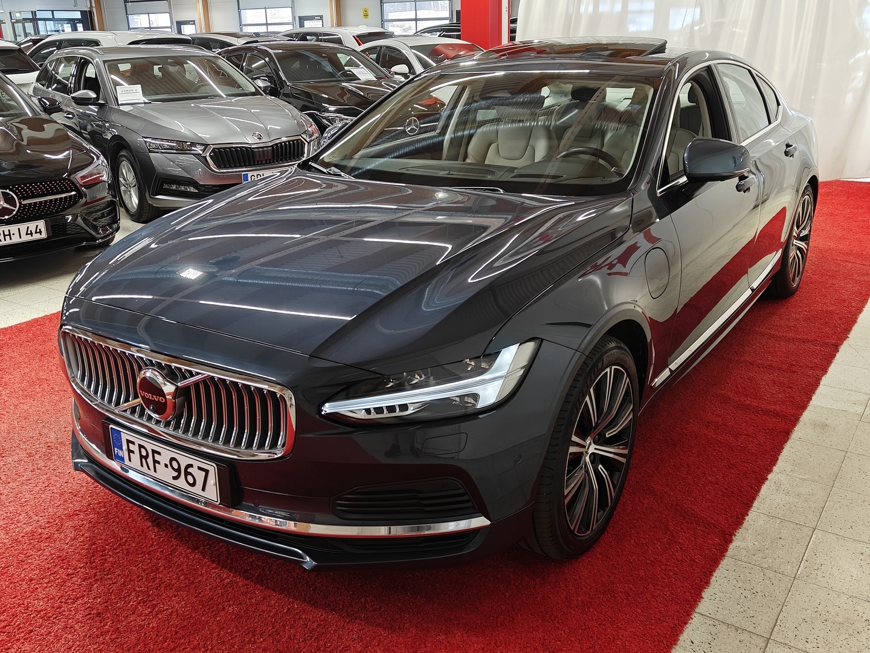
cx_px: 435
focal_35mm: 33
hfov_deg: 55.4
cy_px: 326
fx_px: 829
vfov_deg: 42.9
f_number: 1.8
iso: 80
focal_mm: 5.59
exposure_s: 1/60
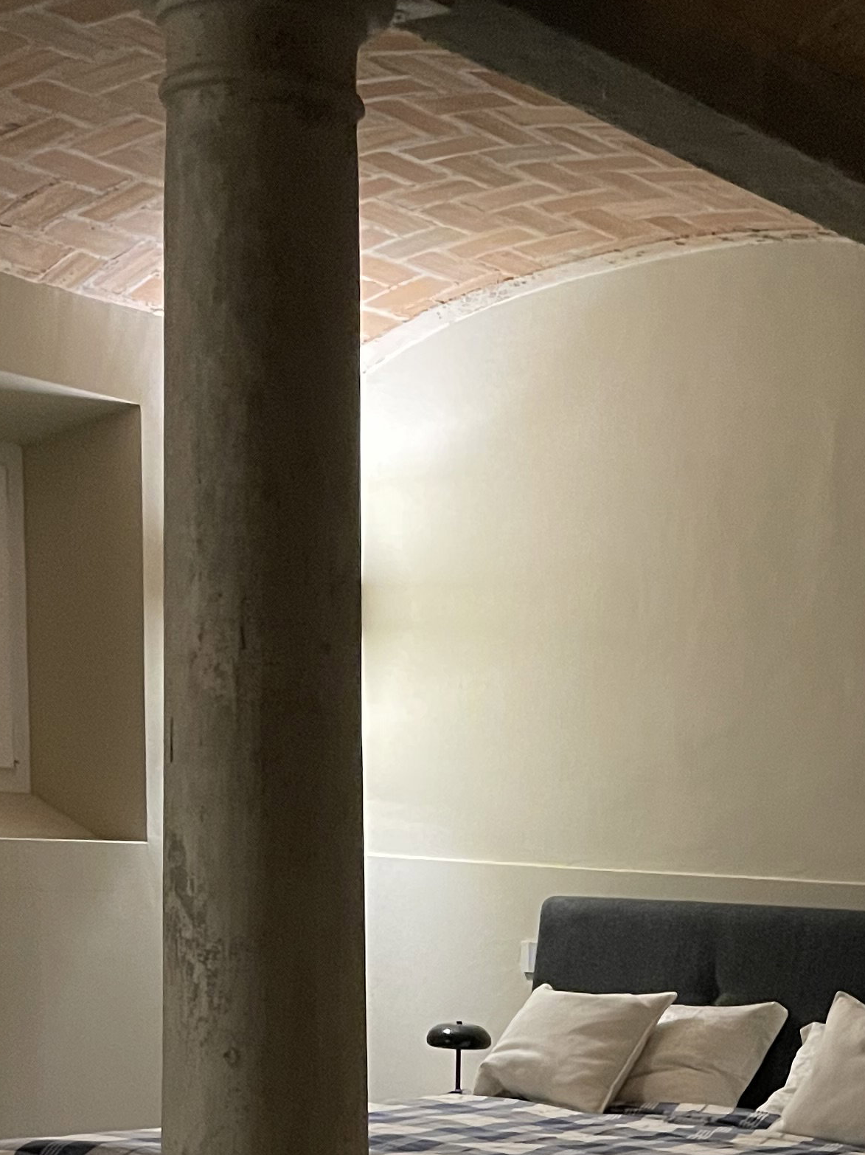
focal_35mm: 67
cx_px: 621
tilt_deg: -13.1
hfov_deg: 21.8
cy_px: 1351
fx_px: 2233
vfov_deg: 26.1
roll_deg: -2.4
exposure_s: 1/25
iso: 800
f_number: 1.6
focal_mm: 4.2
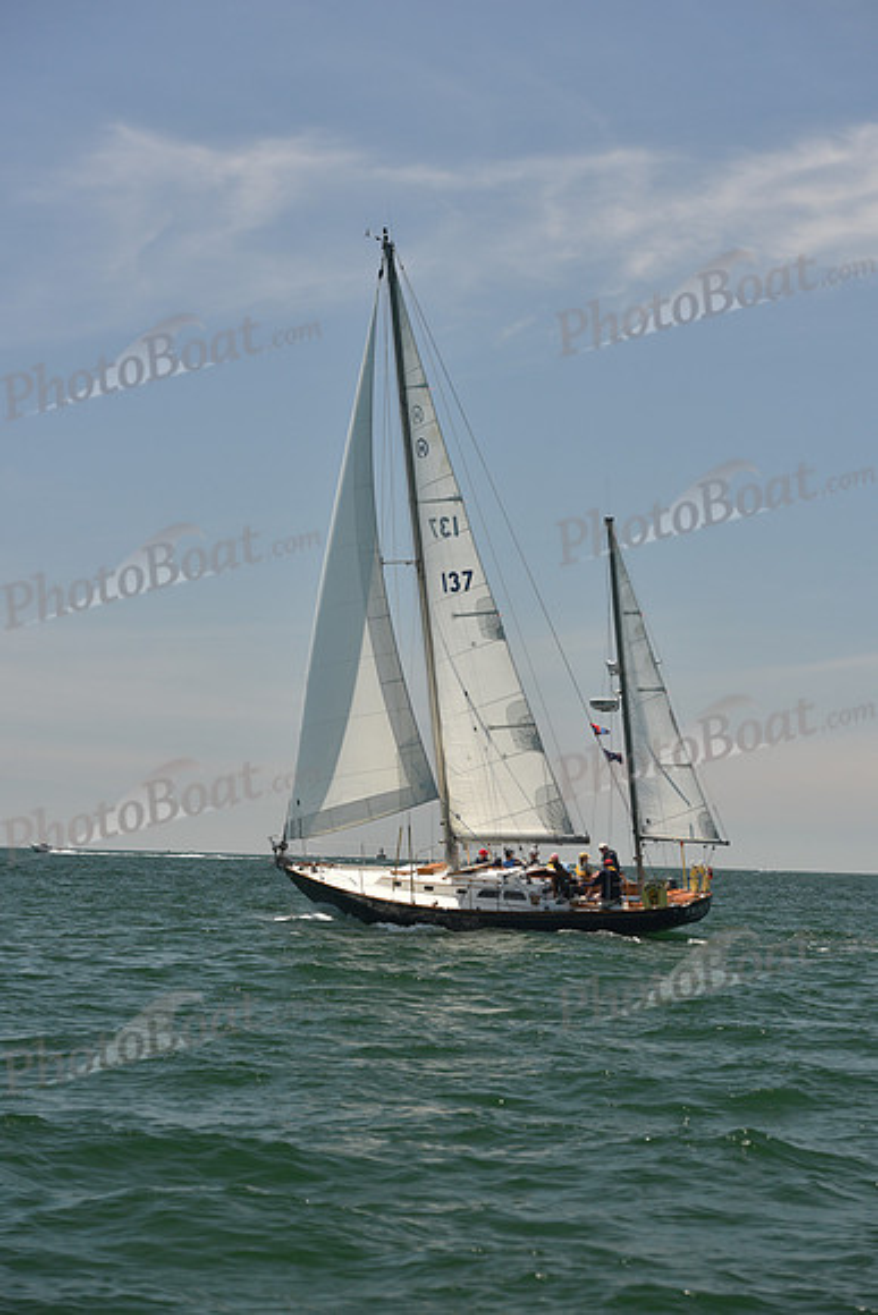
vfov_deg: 23.6
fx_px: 3144
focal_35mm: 86
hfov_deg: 15.9
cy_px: 658
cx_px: 439
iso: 250
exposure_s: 1/800
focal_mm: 86
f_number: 5.6
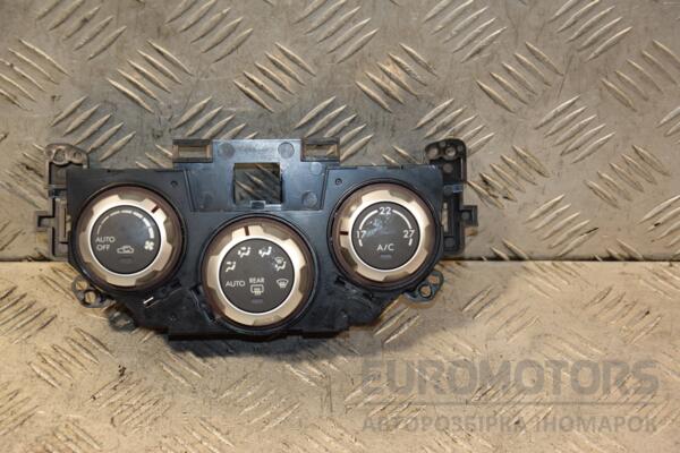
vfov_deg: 14.7
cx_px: 340
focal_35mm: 93
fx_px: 1757
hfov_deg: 21.9
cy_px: 226
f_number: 5.3
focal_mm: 62
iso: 800
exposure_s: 1/125
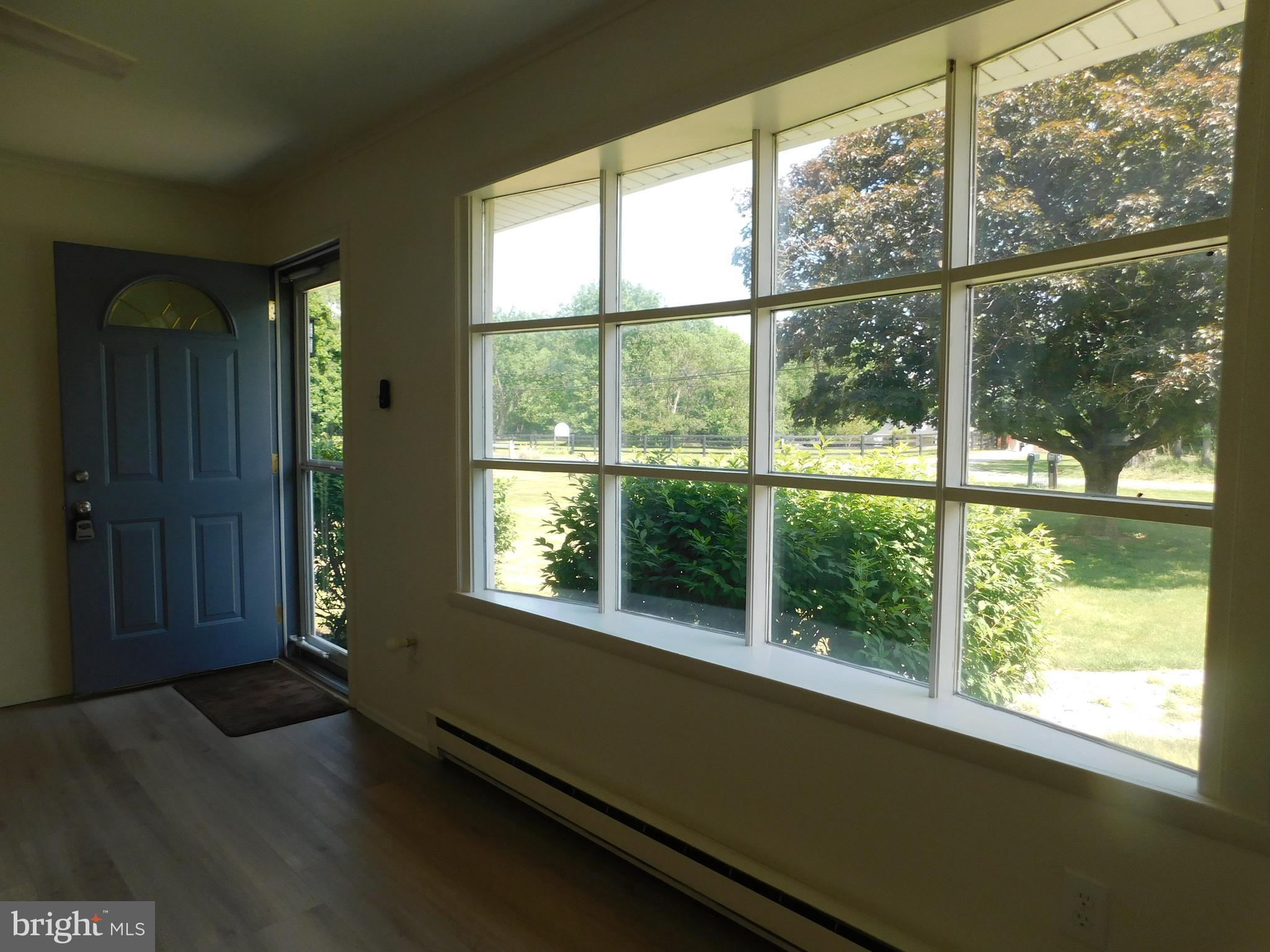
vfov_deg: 58.9
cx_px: 635
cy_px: 476
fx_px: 844
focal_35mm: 23
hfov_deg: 73.9
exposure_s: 1/250
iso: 125
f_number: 3
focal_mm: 4
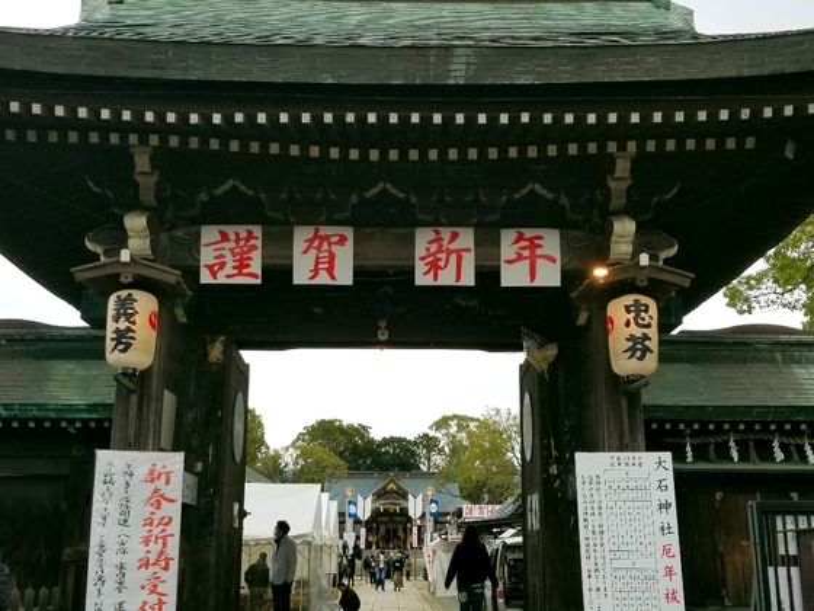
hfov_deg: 67.3
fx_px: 611
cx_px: 407
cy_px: 306
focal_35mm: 26
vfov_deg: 53.1
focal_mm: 4.3
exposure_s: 1/437
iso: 50
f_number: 1.7
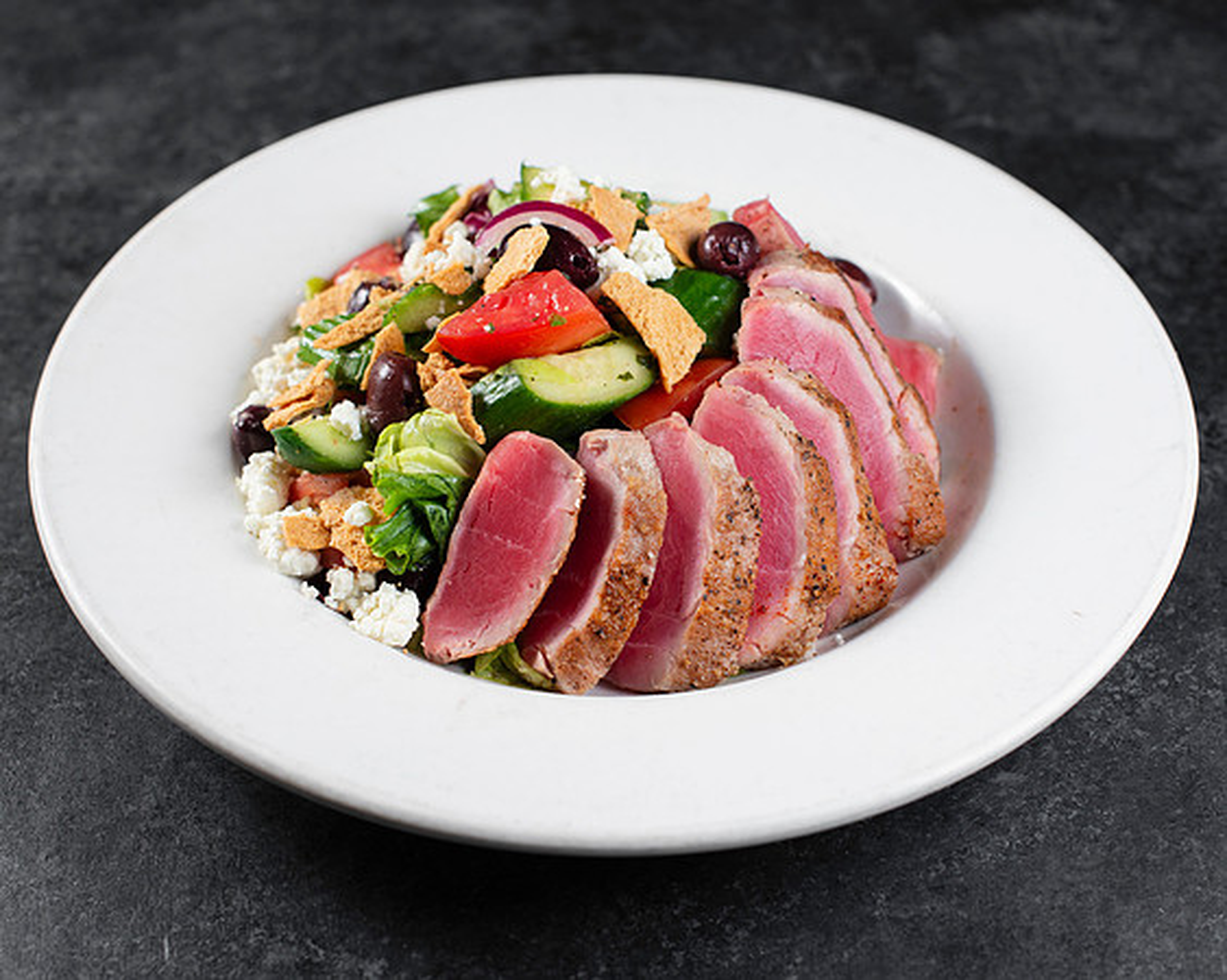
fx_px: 2074
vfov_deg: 26.6
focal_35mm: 57
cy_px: 490
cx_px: 605
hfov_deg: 33.0
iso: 250
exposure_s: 1/250
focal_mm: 50
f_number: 5
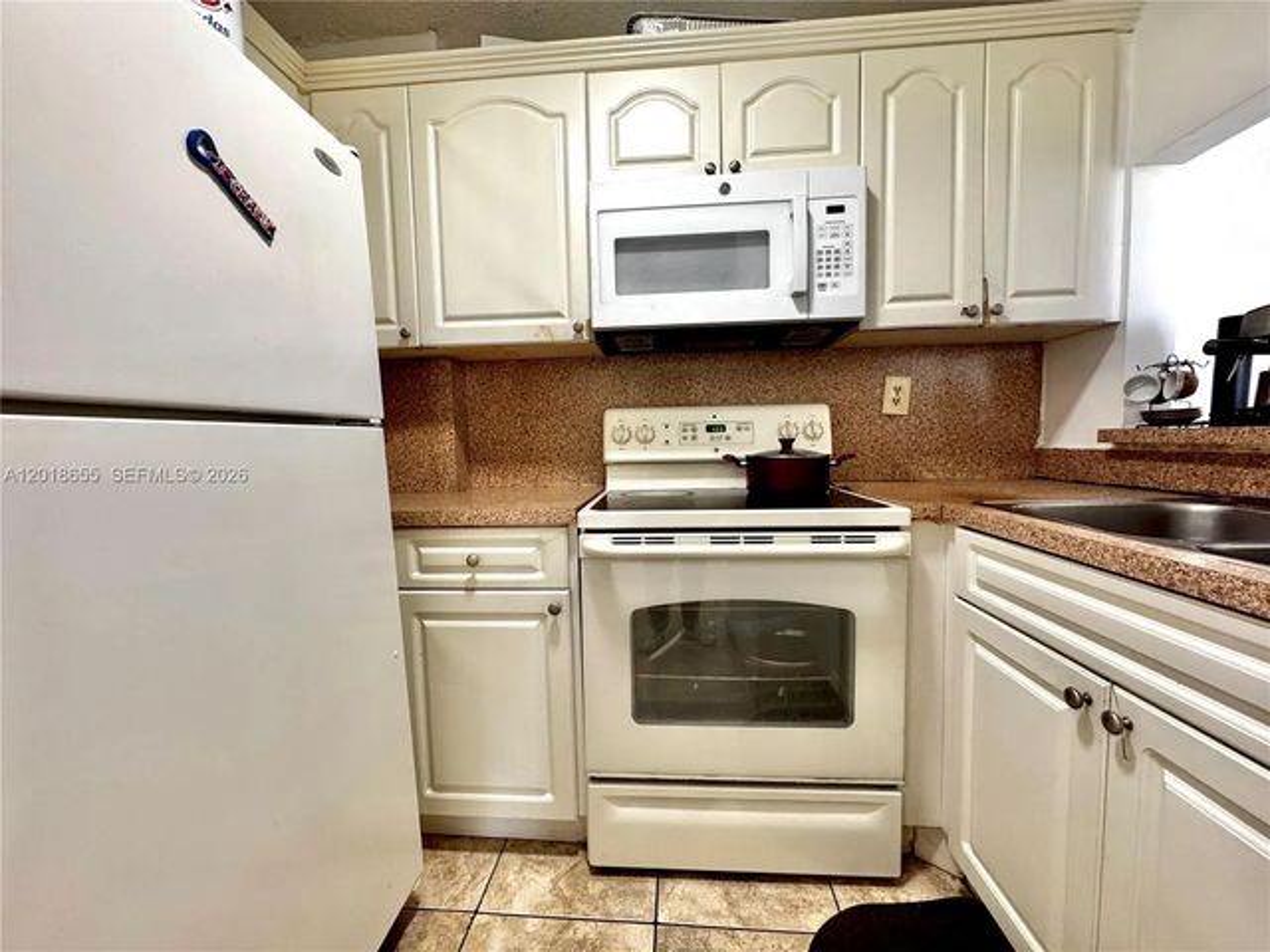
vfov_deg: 85.7
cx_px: 635
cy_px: 476
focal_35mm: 14
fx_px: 514
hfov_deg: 102.1
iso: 250
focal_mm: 2.22
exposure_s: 1/60
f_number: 2.2
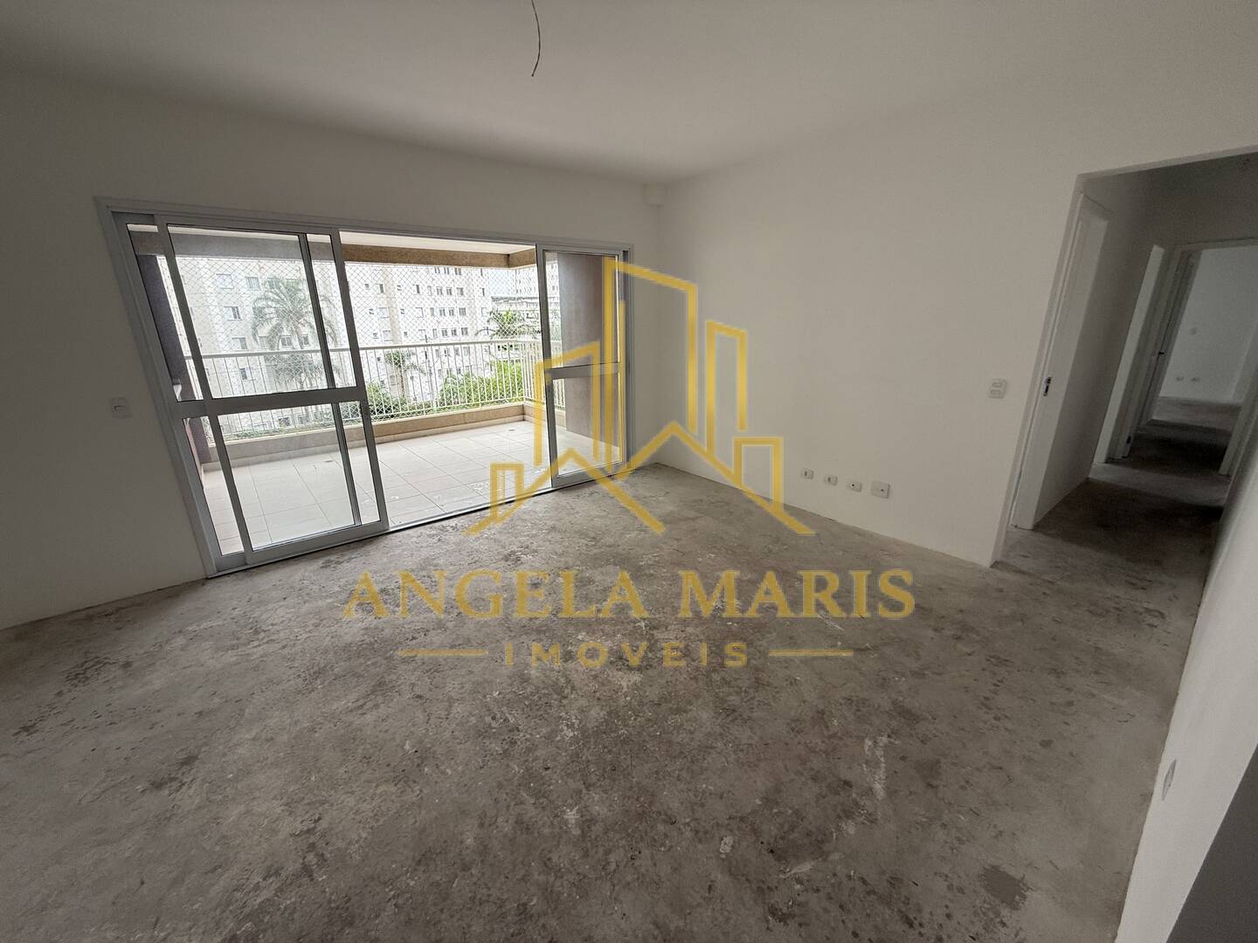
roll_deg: +1.4
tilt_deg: -17.2
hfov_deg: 102.1
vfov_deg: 85.7
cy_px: 472
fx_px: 509
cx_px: 629
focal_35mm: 14
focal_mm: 2.22
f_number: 2.2
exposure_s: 1/158
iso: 64
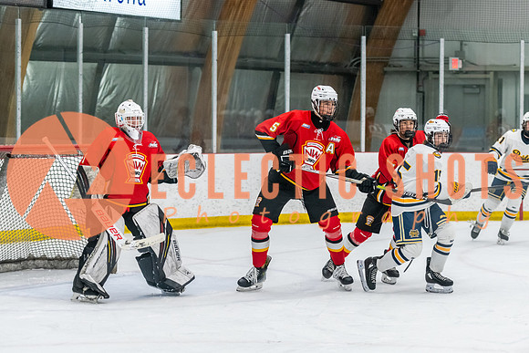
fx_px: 1781
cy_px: 168
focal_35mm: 121
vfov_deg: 11.3
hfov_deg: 16.9
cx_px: 317
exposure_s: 1/800
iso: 3200
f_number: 2.8
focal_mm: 95
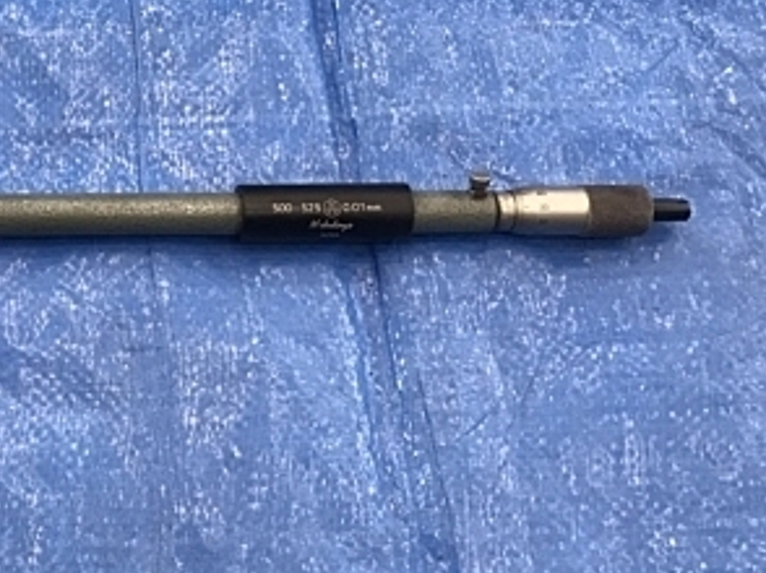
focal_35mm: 61
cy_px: 224
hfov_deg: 29.2
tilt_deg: -64.6
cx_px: -36
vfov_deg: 23.9
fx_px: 1349
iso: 32
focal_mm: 3.99
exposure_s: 1/30
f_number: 1.8
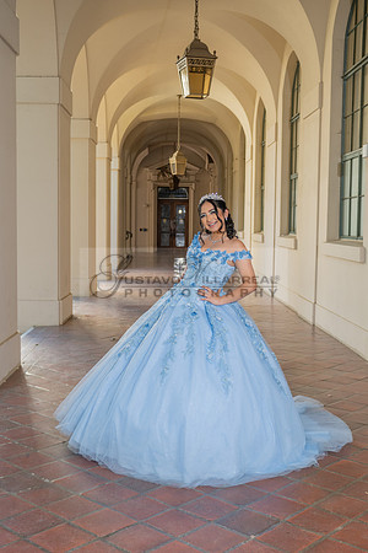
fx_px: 713
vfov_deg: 42.3
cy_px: 277
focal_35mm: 47
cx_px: 178
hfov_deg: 28.9
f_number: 2.8
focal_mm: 31
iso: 200
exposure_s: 1/200
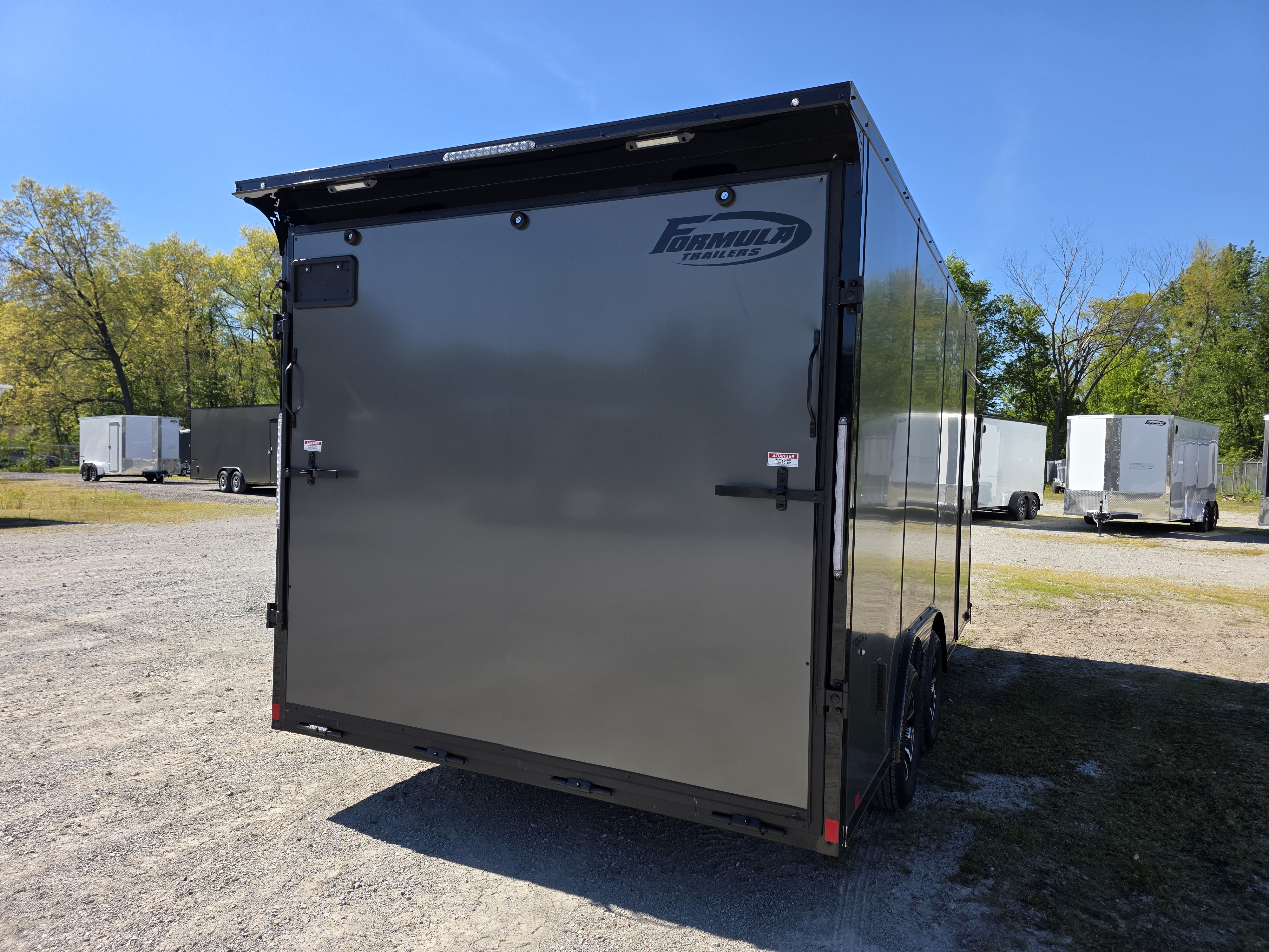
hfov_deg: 73.9
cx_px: 634
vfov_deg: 58.9
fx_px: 843
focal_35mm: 23
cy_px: 476
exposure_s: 1/3598
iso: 80
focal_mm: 6.3
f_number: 1.7
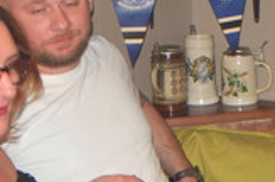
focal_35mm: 132
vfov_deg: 10.3
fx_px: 1006
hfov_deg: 15.4
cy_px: 75
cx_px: 255
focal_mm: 28.9
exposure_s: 1/15
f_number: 3.2
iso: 800
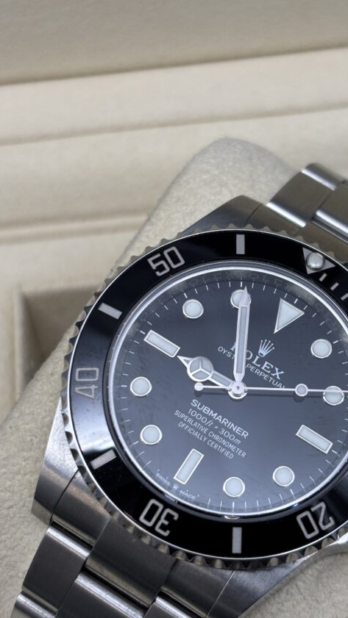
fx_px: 1132
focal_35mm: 69
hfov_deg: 17.4
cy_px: 330
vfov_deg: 30.6
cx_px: 229
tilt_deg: -50.8
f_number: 1.6
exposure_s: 1/100
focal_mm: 5.96
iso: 32
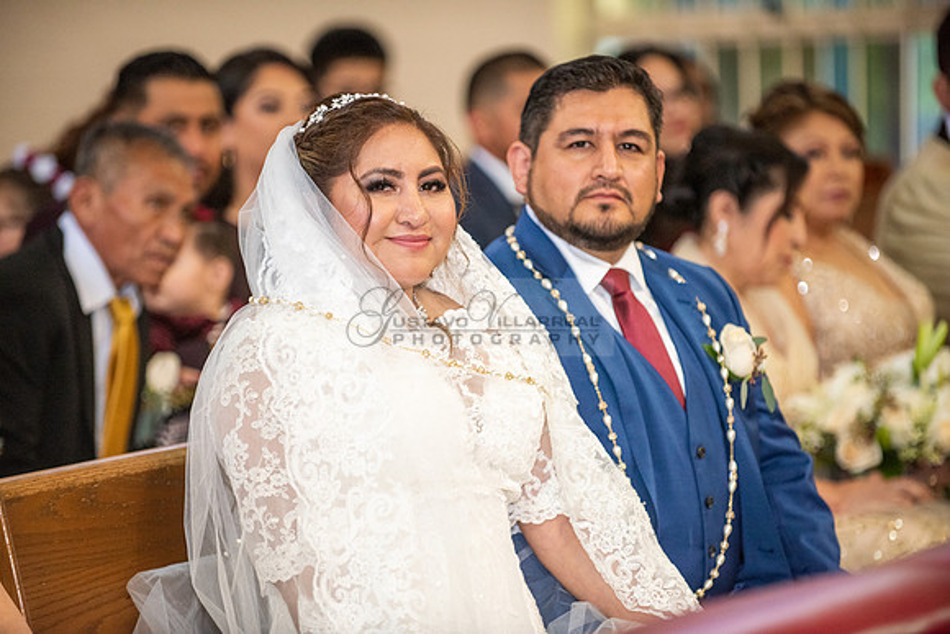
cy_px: 317
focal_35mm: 170
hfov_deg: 12.1
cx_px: 475
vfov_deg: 8.1
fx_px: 4487
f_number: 2.8
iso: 2000
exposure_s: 1/160
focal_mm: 170
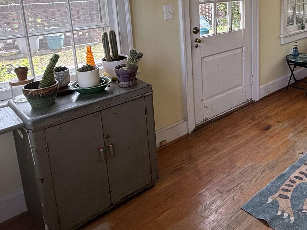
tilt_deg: -10.6
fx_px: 302
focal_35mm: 34
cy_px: 34
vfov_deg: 39.5
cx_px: 288
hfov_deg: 47.3
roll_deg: -0.9
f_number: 2.2
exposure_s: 1/106
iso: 50
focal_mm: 2.22
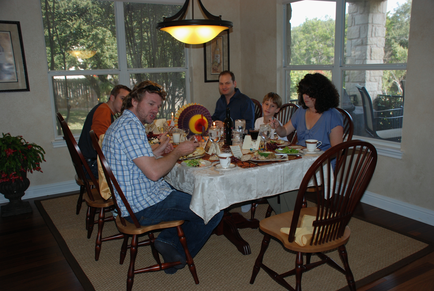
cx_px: 217
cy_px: 146
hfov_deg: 57.2
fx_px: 398
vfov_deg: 40.1
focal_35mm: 33
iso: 200
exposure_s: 1/60
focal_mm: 22
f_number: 3.8
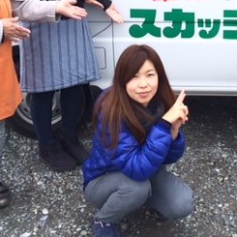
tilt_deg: -12.8
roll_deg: +0.0
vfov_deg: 24.9
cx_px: 214
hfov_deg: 24.9
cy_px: 17
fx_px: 519
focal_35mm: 67
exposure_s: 1/329
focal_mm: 4.15
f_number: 2.2
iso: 32
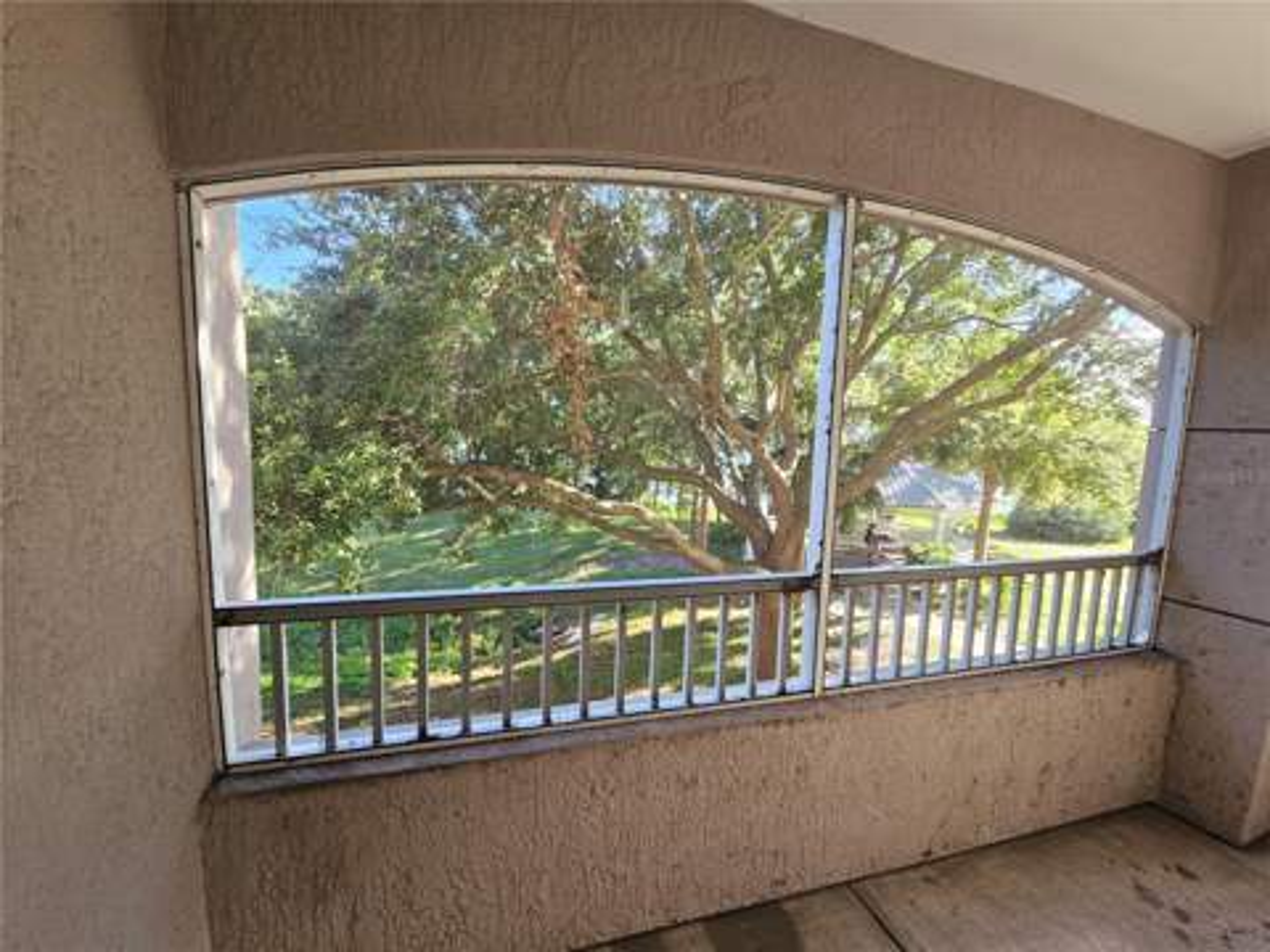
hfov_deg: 106.2
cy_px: 476
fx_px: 477
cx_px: 635
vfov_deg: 89.9
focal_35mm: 13
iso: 64
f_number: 2.2
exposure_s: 1/60
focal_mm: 2.2
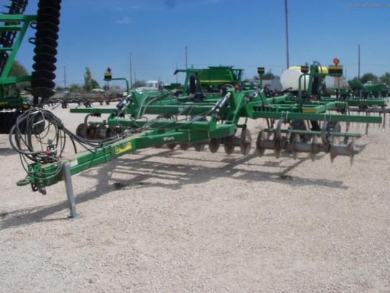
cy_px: 146
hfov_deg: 52.6
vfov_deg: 40.7
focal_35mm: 35
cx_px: 195
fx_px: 394
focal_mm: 6.3
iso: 80
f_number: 5.5
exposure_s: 1/1000
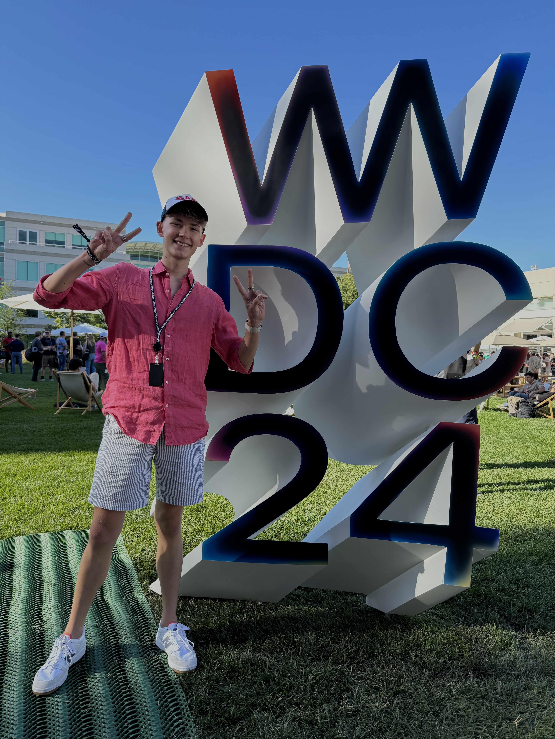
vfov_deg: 71.6
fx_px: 513
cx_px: 278
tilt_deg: -0.8
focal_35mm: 24
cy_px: 370
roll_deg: -1.4
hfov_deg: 56.8
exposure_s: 1/1112
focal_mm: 6.76
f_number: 1.78
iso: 80
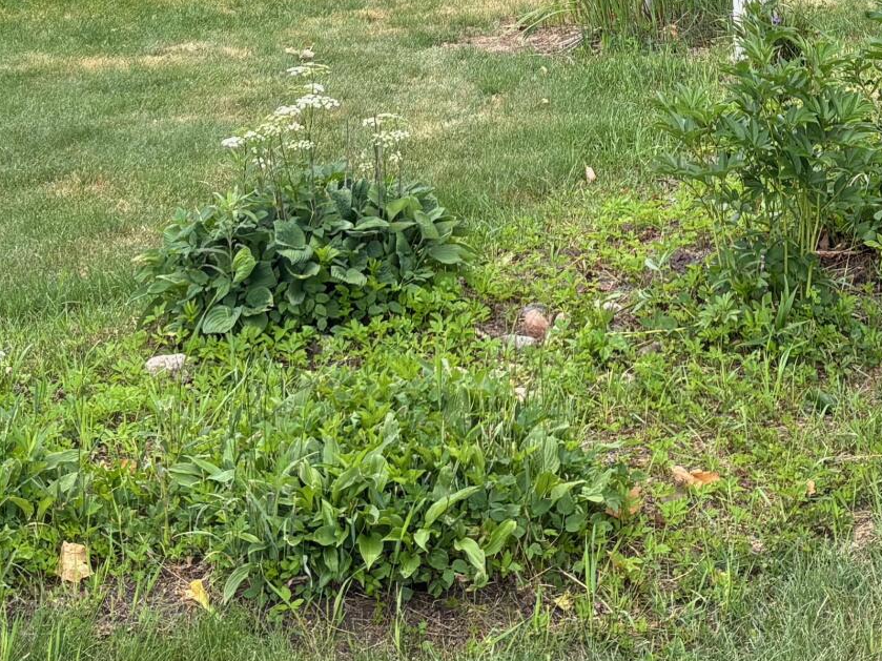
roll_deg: +1.1
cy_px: -334
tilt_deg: -0.7
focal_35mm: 93
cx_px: 563
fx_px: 2369
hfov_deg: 21.0
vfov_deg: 14.8
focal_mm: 5.96
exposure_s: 1/634
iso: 50
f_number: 1.6
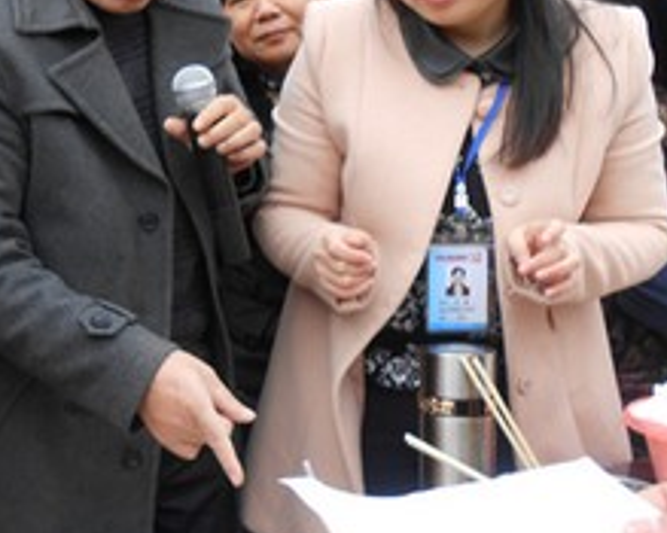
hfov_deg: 30.2
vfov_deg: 26.2
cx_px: -3
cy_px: 242
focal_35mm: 58
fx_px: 1144
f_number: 3.5
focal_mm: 4.6
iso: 80
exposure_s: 1/60
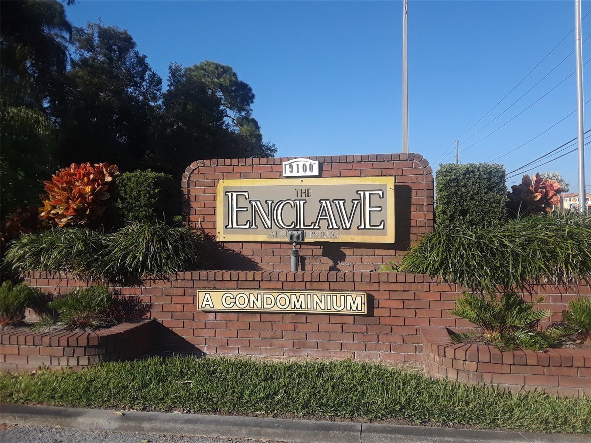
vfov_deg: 46.8
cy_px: 222
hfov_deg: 60.0
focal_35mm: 30
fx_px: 512
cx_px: 296
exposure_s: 1/1484
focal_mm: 2.47
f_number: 1.9
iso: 40
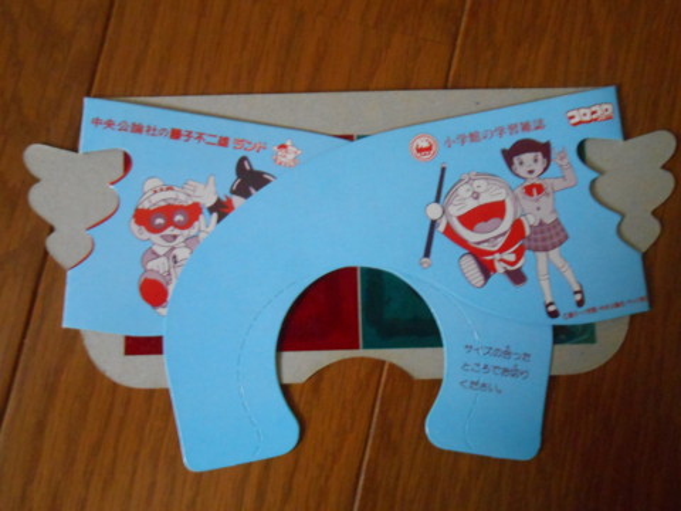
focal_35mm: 34
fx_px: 669
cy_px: 256
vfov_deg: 41.8
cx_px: 340
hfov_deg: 54.0
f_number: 3.9
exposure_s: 1/25
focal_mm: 6
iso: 800
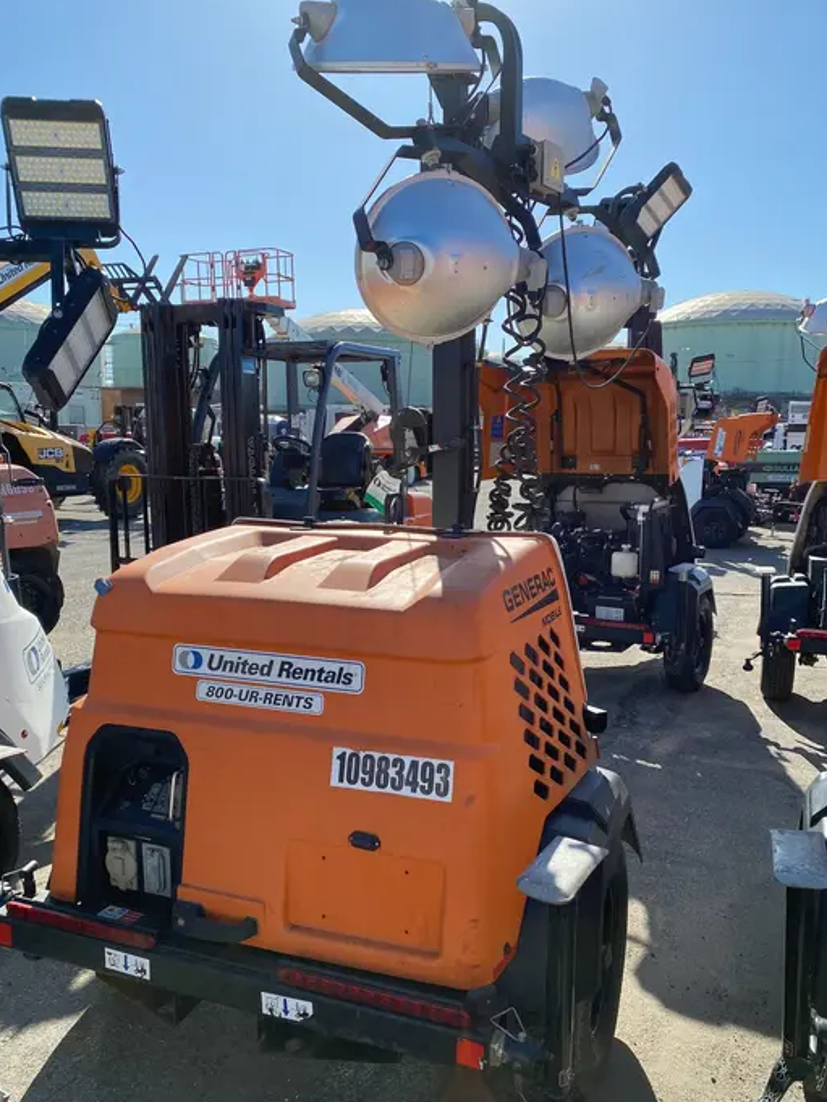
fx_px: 892
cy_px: 582
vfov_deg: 63.4
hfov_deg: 49.7
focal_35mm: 28
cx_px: 437
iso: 32
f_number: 1.8
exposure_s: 1/1866
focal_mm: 4.25
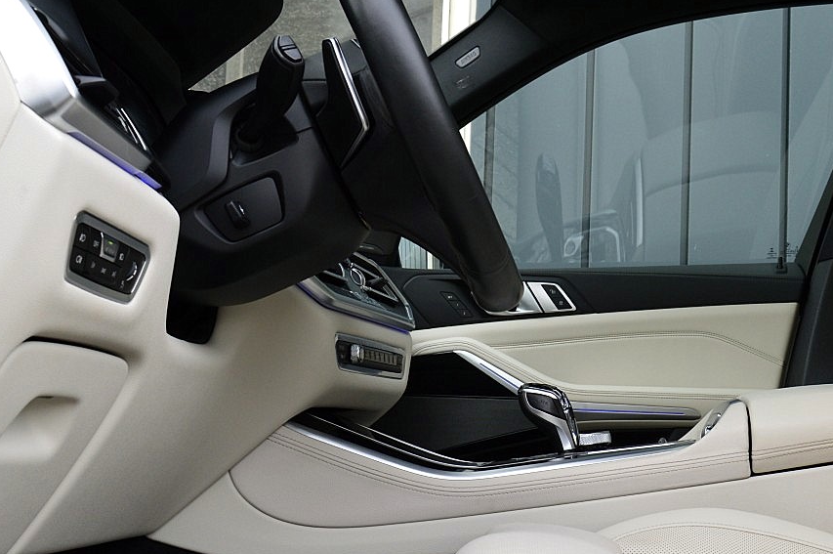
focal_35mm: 60
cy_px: 381
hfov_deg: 33.2
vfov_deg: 22.5
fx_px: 1386
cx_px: 550
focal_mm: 21
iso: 400
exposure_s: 1/100
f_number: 9
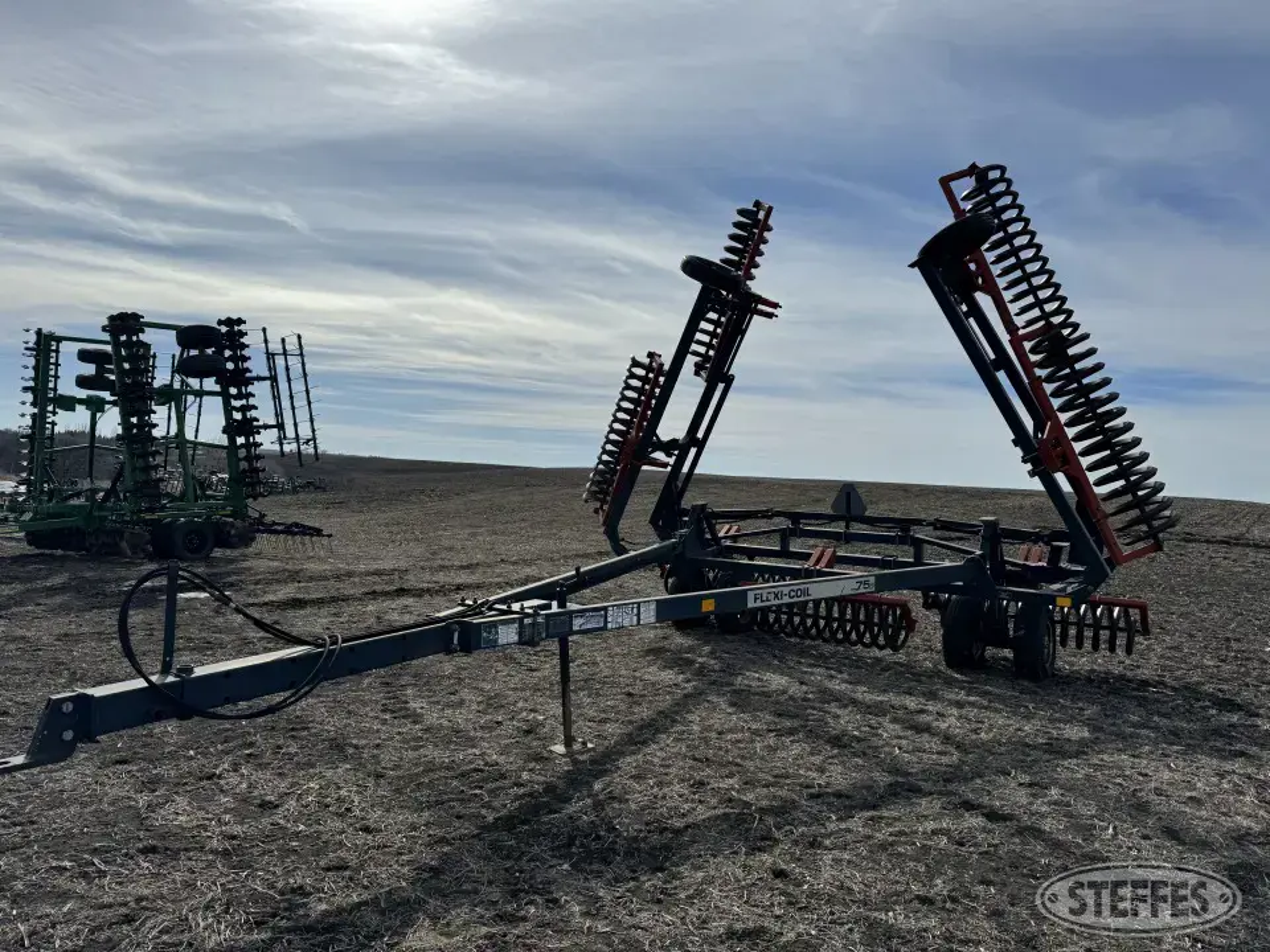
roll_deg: -3.1
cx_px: 635
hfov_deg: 71.6
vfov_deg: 56.8
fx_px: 881
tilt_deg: +0.3
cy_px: 476
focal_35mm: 24
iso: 80
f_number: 1.78
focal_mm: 6.86
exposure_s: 1/15152
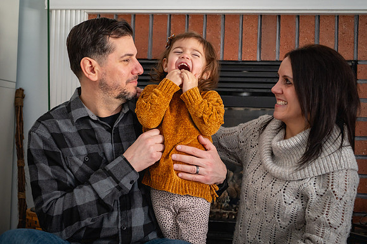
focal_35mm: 53
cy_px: 118
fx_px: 543
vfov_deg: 25.3
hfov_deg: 37.3
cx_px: 170
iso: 1250
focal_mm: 48
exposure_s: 1/80
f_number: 3.2
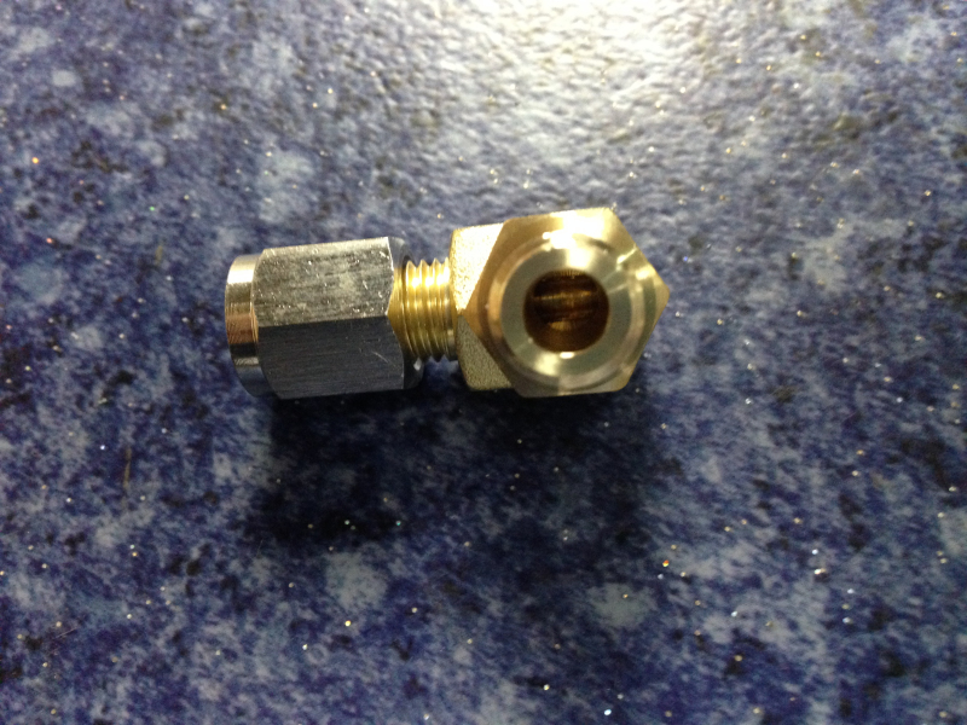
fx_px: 922
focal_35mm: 33
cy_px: 362
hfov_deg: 55.4
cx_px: 484
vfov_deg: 42.9
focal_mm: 4.12
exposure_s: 1/20
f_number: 2.4
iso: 400
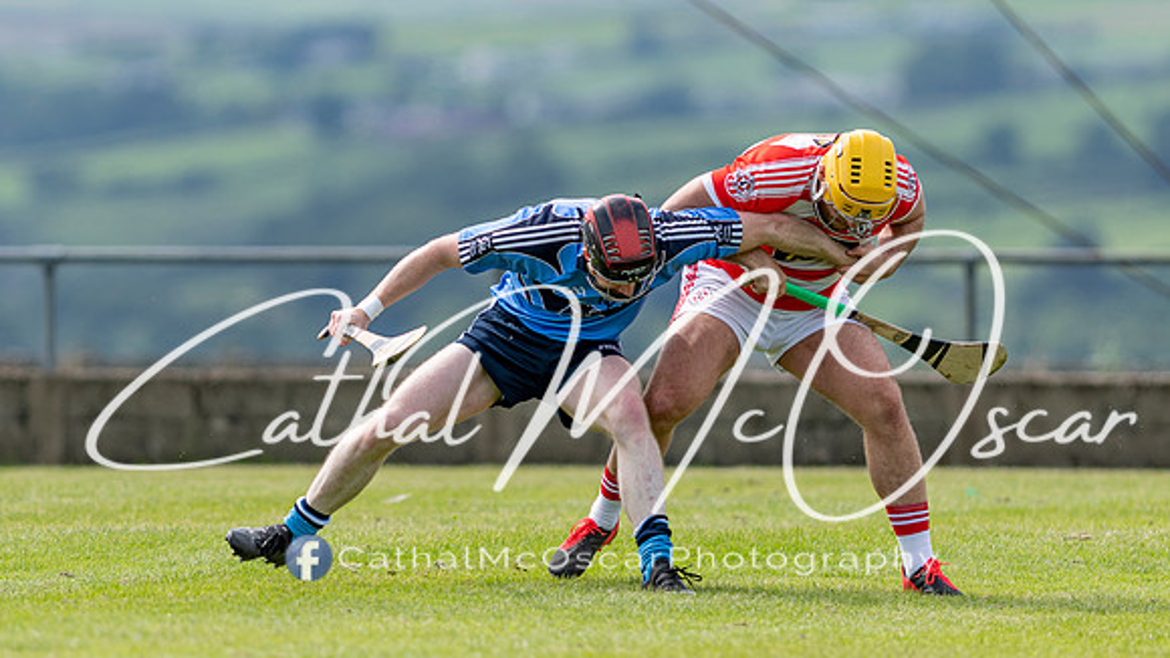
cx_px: 499
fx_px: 18517
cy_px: 362
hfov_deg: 3.6
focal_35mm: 597
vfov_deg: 2.0
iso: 110
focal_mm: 300
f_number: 2.8
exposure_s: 1/1600
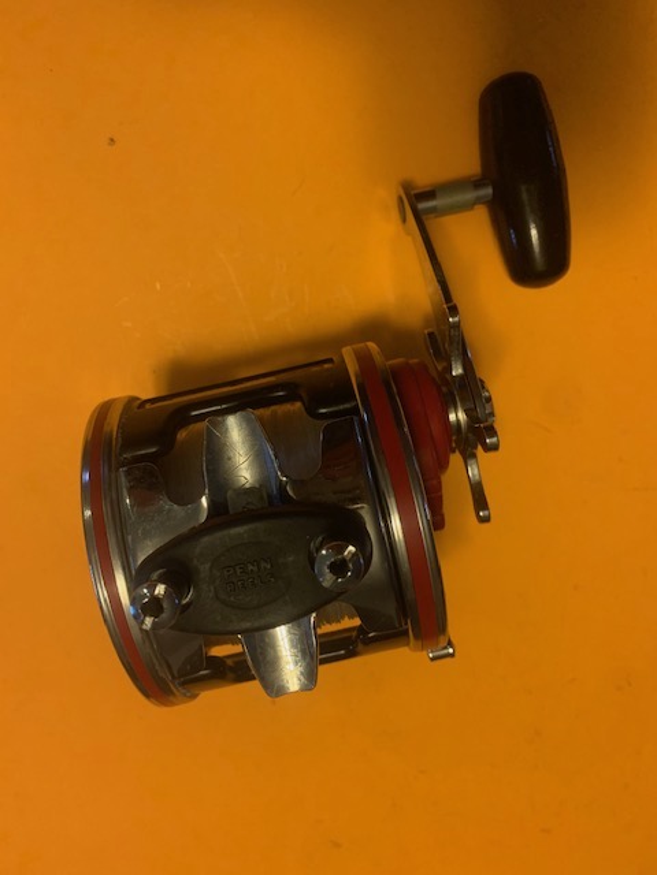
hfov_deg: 53.1
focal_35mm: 26
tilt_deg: -74.4
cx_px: 328
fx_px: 658
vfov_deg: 67.3
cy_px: 438
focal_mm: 4.25
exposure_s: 1/40
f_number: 1.8
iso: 250
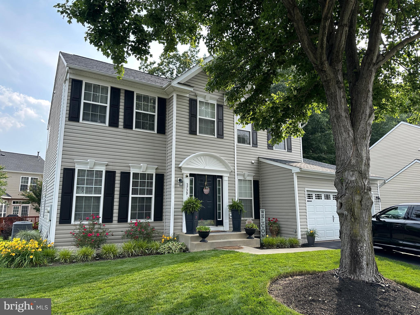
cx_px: 210
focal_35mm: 24
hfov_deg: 71.6
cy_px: 158
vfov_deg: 56.8
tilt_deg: +10.2
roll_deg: -0.5
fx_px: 291
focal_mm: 6.86
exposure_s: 1/935
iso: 80
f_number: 1.78
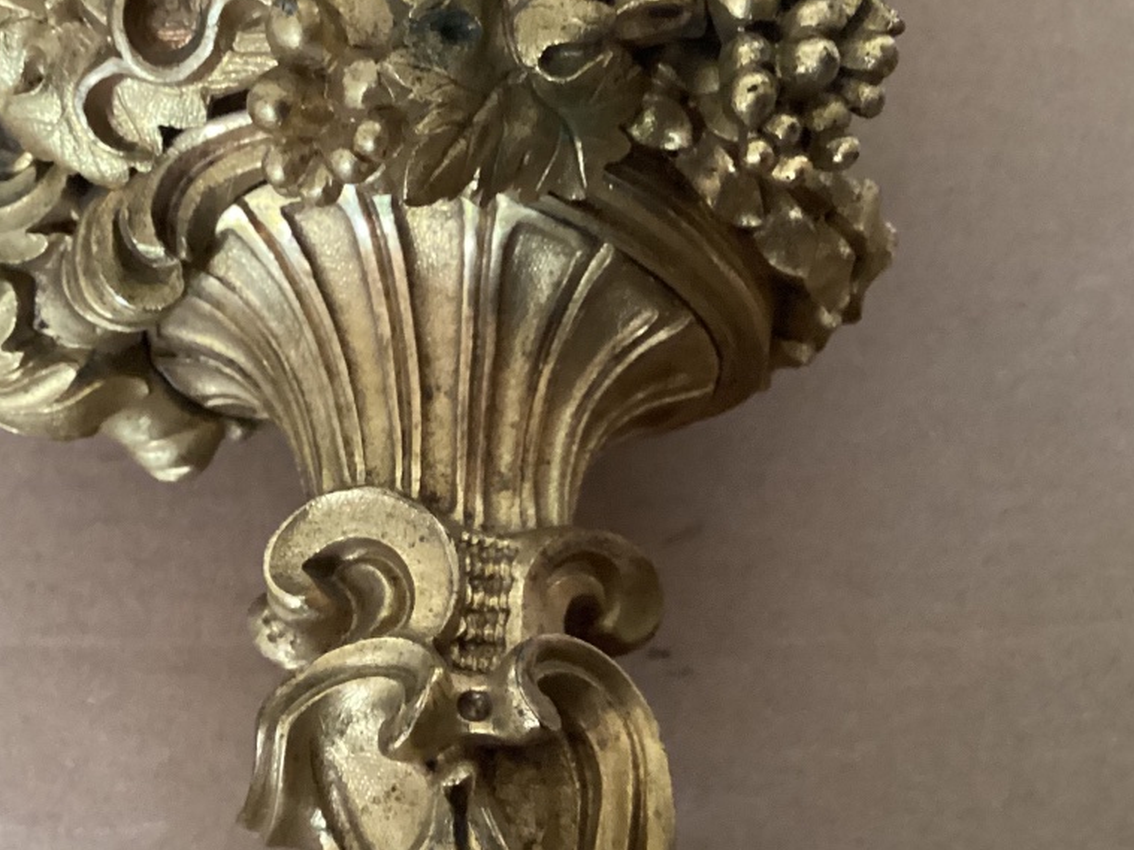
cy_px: 521
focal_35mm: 49
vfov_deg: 29.6
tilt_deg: -64.0
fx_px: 1605
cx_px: 430
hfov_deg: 38.7
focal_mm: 3.3
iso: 800
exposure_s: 1/24
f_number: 2.4
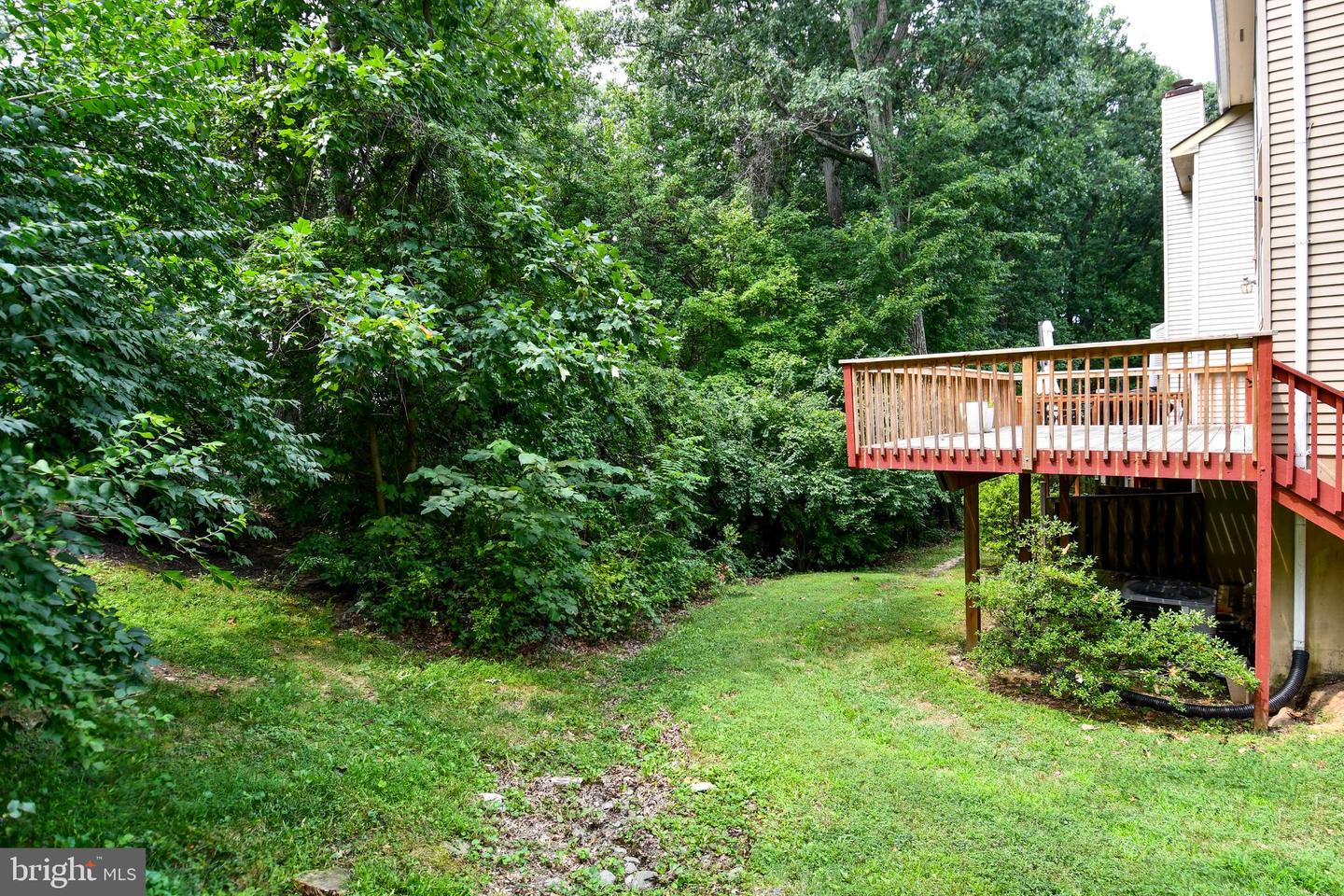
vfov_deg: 67.4
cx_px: 672
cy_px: 448
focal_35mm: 18
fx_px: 672
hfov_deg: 90.0
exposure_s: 1/250
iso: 400
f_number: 5.6
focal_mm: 12
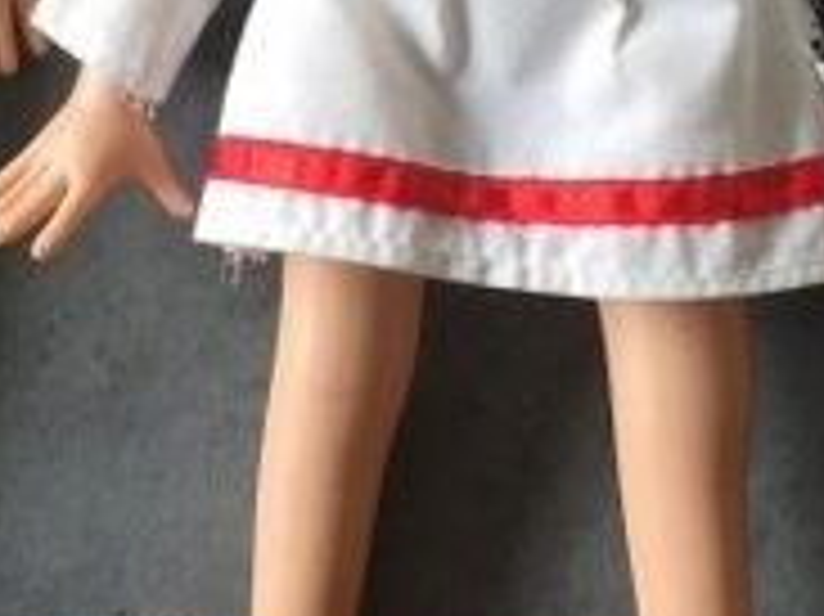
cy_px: -108
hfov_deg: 20.7
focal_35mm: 95
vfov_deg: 15.0
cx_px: 468
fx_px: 2260
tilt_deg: -82.4
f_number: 2.2
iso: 50
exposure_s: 1/100
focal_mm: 4.15
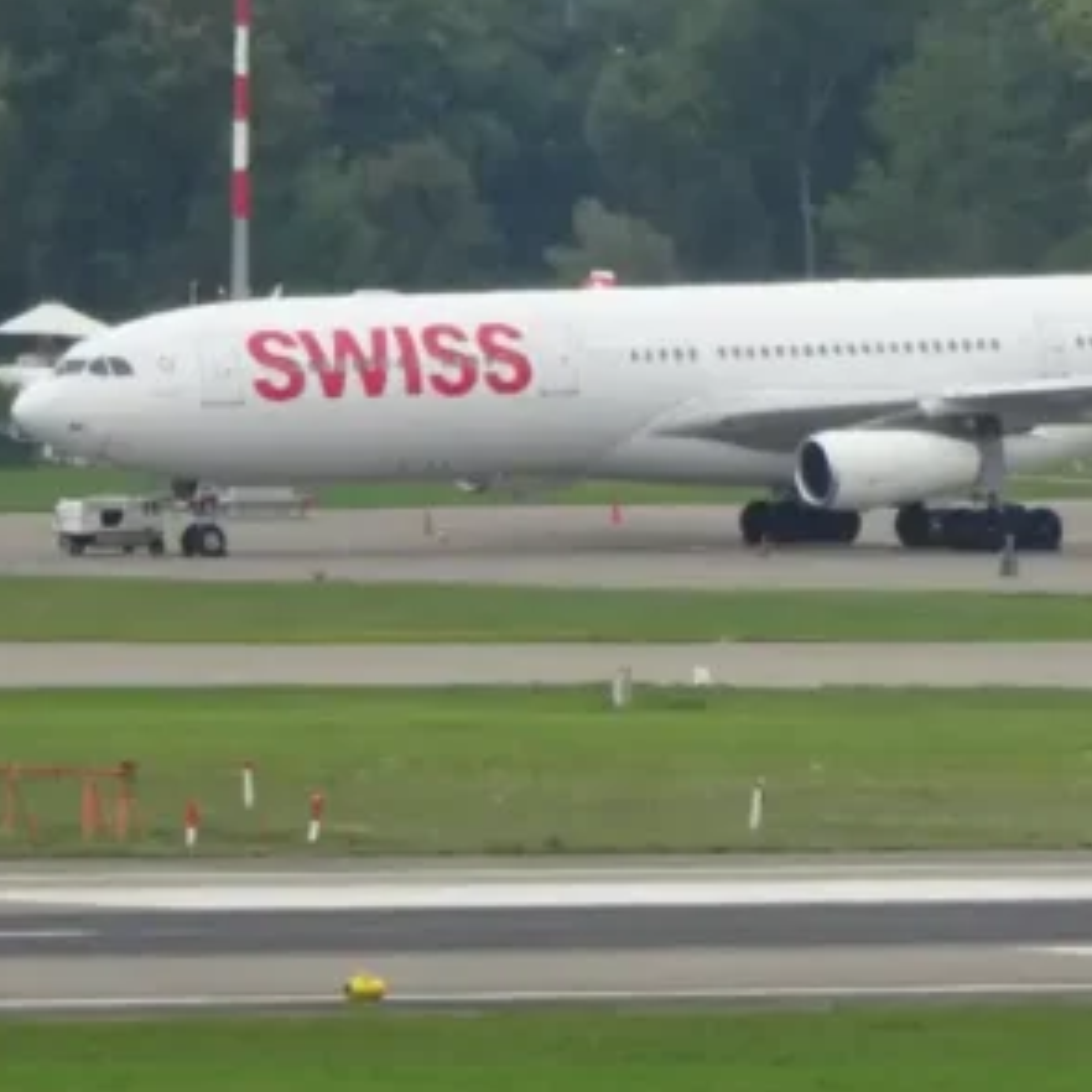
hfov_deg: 2.5
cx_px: 899
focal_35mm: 693
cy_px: 368
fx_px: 24733
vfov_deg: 2.5
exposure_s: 1/250
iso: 100
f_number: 6.3
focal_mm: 51.19
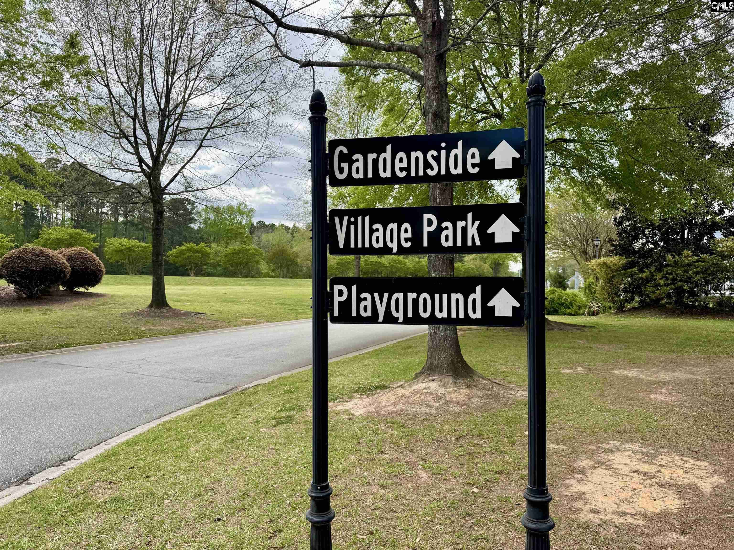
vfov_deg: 56.8
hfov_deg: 71.6
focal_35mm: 24
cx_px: 367
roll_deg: -0.6
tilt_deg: -0.5
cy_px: 275
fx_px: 509
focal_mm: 6.76
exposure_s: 1/1395
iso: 80
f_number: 1.78
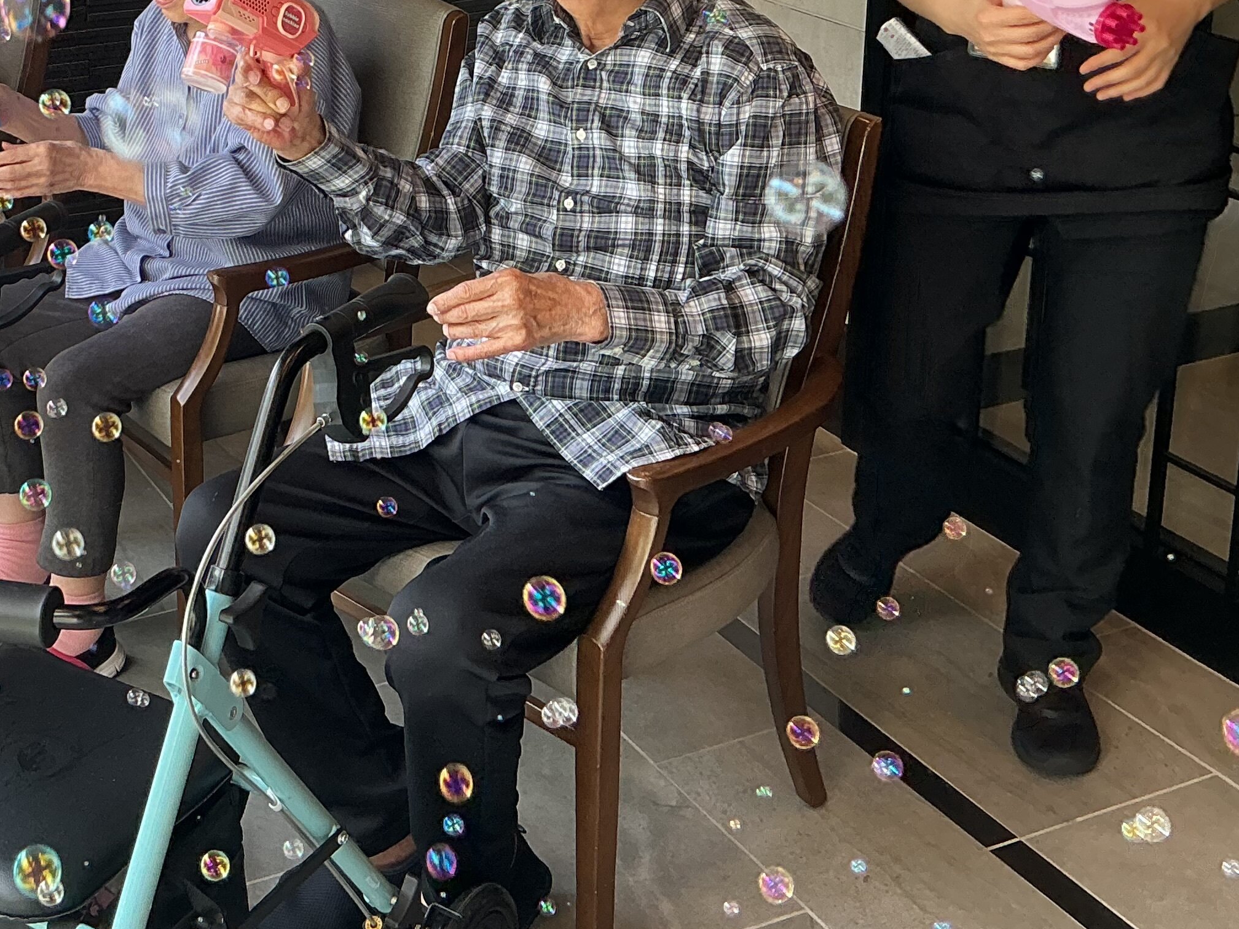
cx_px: 206
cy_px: 73
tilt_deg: -14.9
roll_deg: +1.7
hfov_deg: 32.1
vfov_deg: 24.4
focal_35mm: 58
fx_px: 2076
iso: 25
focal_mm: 3
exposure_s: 1/100
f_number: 1.8
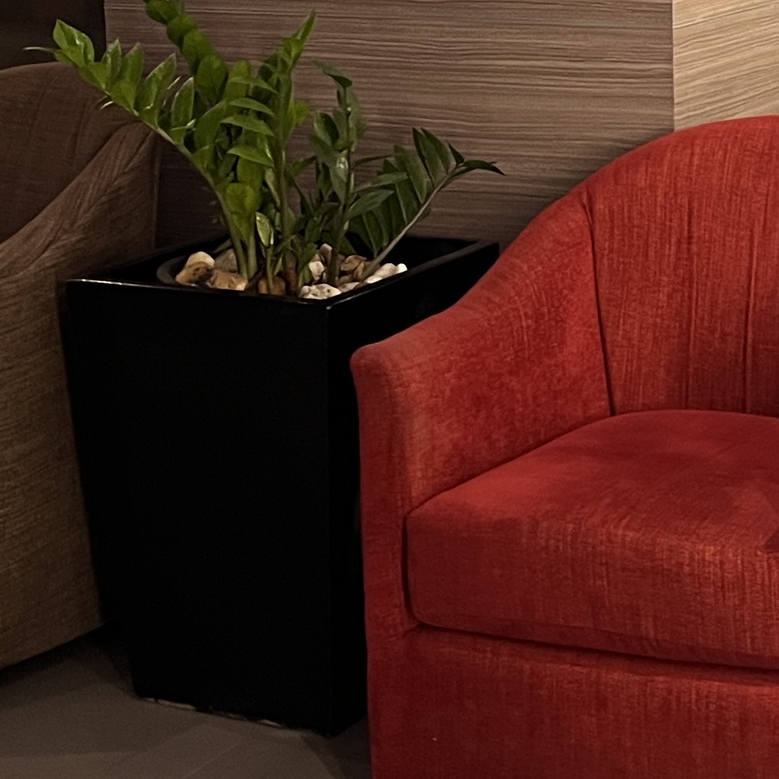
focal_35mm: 92
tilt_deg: -6.3
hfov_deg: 18.6
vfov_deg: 18.3
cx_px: 681
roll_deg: +2.3
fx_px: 2342
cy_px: -23
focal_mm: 5.7
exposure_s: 1/50
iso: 400
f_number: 1.5
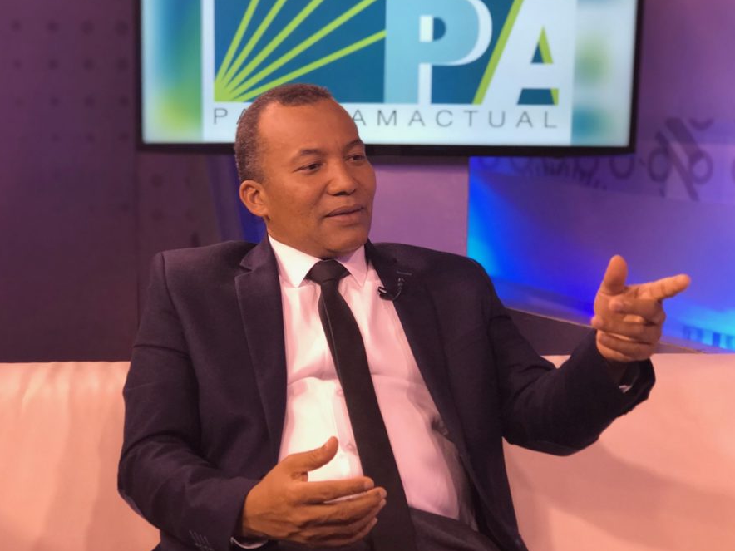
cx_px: 328
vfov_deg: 22.2
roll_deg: -1.1
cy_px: 256
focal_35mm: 66
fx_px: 1401
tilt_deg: -6.5
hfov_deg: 29.4
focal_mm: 6.6
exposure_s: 1/50
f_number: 2.8
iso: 100
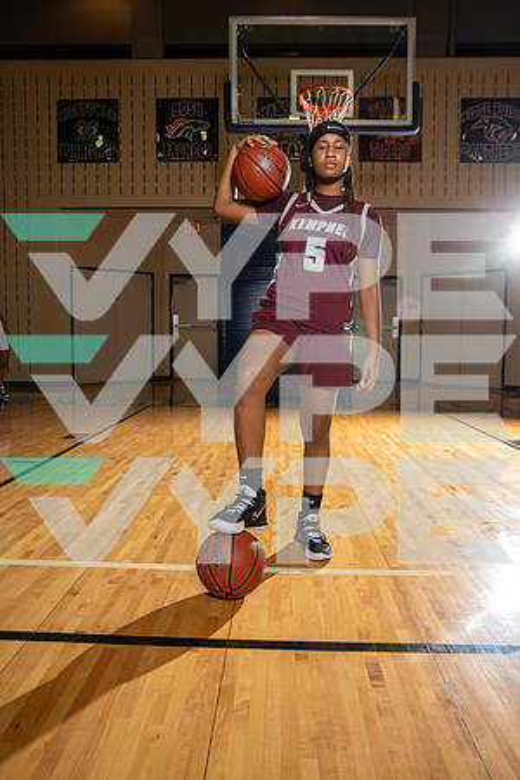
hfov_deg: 47.9
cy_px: 390
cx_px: 260
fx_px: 585
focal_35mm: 27
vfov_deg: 67.4
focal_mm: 27
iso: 640
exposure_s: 1/250
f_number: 5.6
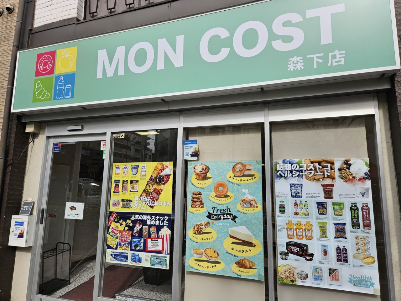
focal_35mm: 23
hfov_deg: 73.9
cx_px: 200
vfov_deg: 58.9
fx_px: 266
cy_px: 150
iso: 25
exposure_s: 1/1484
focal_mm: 5.4
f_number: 1.8
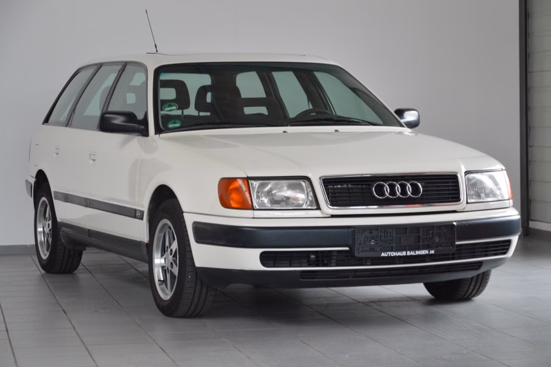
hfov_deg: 19.5
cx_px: 276
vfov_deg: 13.0
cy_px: 184
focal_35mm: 105
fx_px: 1606
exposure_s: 1/60
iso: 560
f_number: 5.3
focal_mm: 70
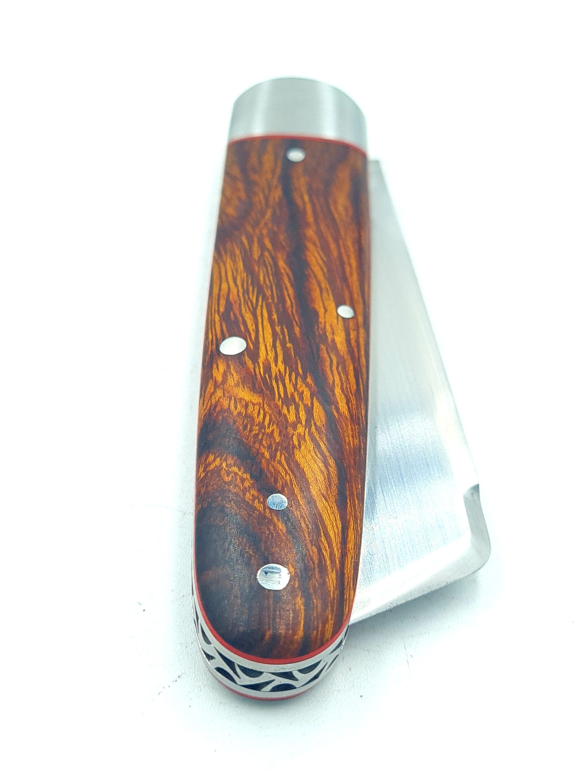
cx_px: 289
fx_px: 579
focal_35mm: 26
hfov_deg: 53.1
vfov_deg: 67.3
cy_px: 385
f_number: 1.8
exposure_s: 1/263
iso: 50
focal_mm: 5.4
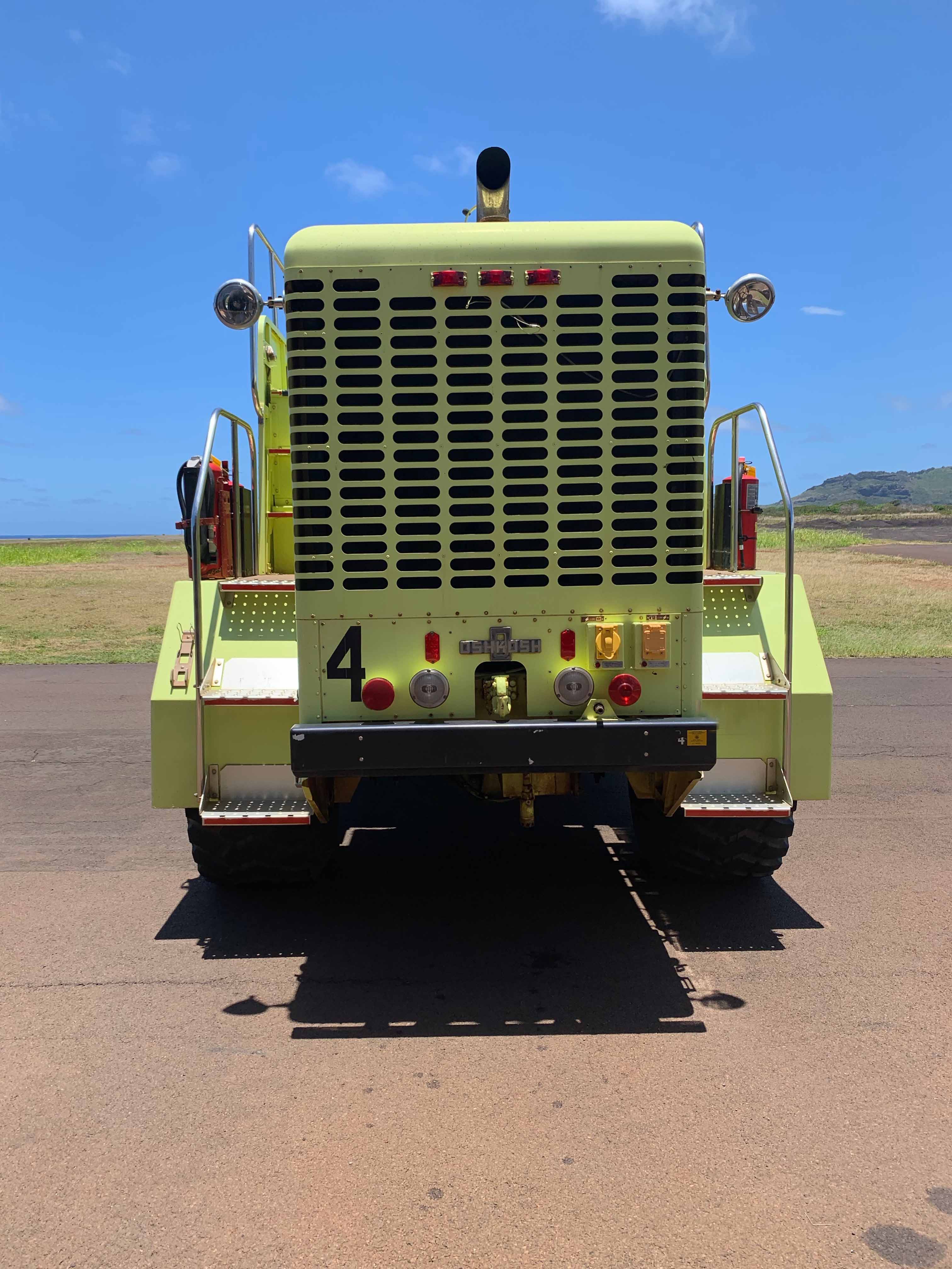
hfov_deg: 53.1
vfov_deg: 67.3
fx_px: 953
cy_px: 634
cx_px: 476
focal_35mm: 26
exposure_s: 1/1953
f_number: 1.8
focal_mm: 4.25
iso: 25
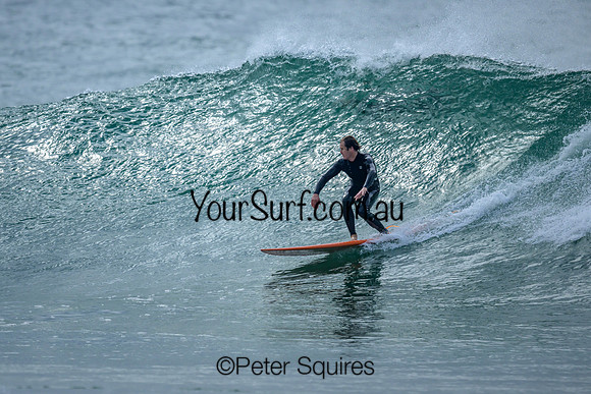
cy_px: 162
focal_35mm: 1030
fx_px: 16906
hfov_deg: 2.0
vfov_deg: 1.3
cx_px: 274
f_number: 6.3
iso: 250
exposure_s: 1/2000
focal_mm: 800
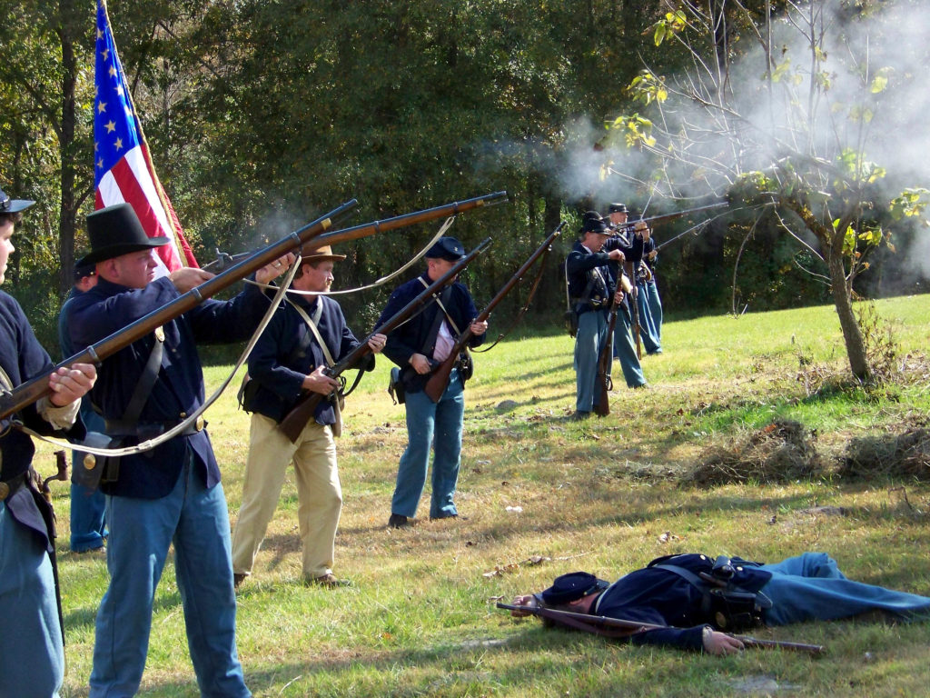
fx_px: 2096
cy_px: 349
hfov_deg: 25.0
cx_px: 465
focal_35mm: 78
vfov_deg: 18.9
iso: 200
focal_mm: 13.2
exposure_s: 1/800
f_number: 3.2
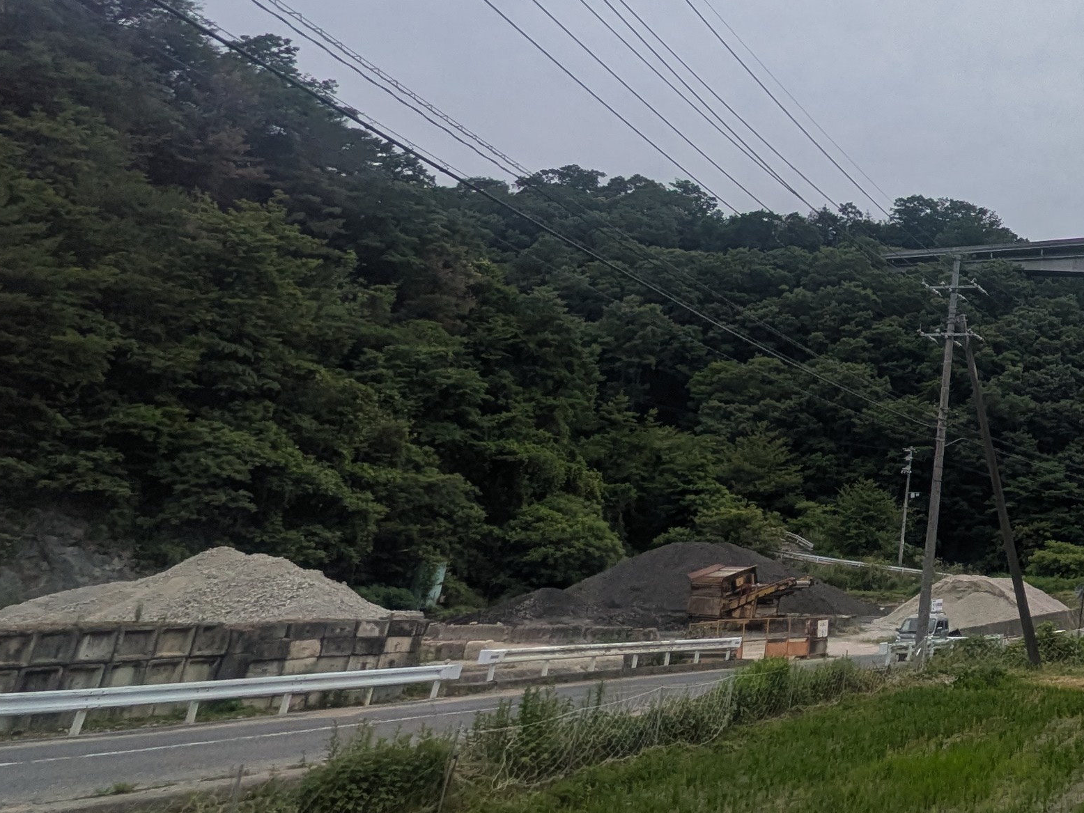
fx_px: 1127
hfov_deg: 37.2
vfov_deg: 38.9
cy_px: 236
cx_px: 1339
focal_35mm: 36
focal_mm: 1.85
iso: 50
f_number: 2.2
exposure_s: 1/3846
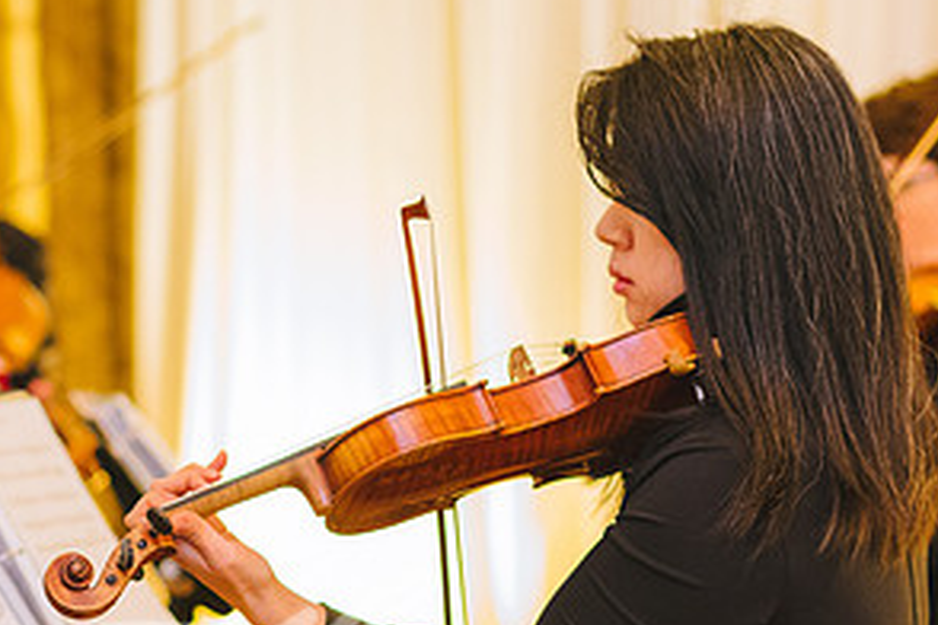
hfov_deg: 12.2
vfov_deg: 8.2
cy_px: 387
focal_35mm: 168
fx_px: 4377
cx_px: 255
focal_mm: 85
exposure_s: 1/125
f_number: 2.2
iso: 3200
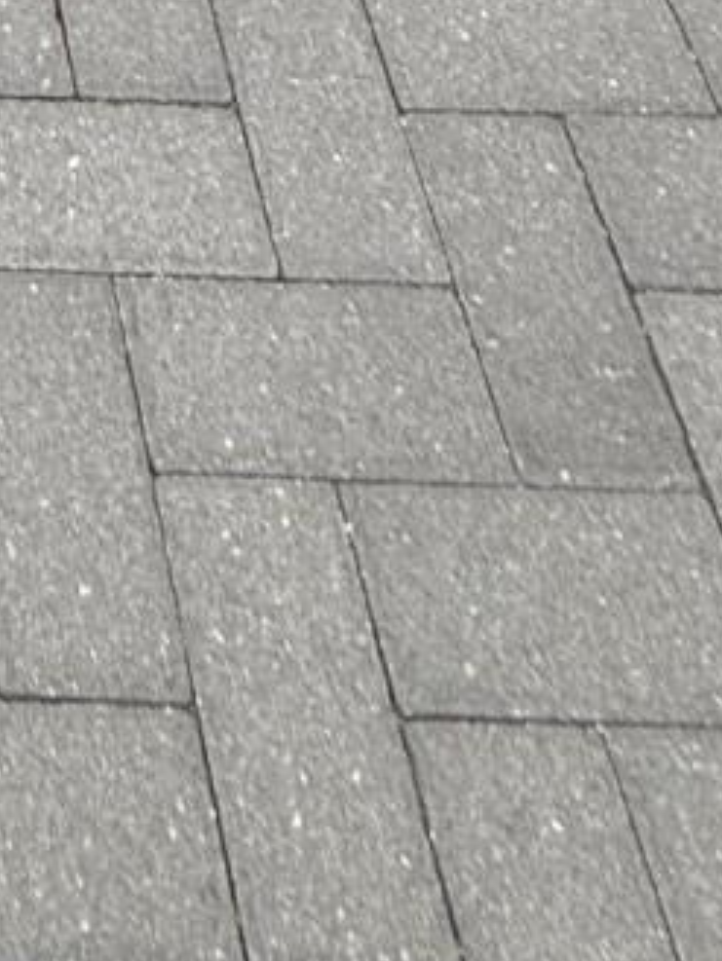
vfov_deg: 11.5
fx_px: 2362
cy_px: -1931
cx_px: -482
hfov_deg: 15.5
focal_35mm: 85
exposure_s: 1/1901
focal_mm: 2.22
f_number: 2.2
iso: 50
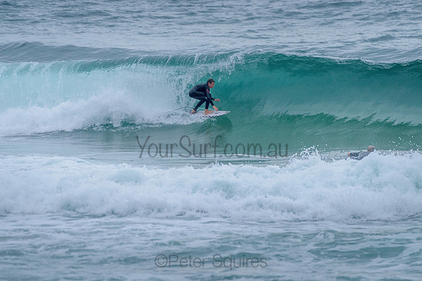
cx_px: 212
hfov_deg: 3.4
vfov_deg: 2.2
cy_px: 109
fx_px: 7184
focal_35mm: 613
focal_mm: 500
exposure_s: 1/2000
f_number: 5.6
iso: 1600
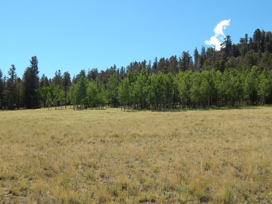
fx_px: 338
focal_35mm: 43
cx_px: 143
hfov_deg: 43.8
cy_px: 111
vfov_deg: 33.6
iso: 125
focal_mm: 6.8
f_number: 6.9
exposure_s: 1/400
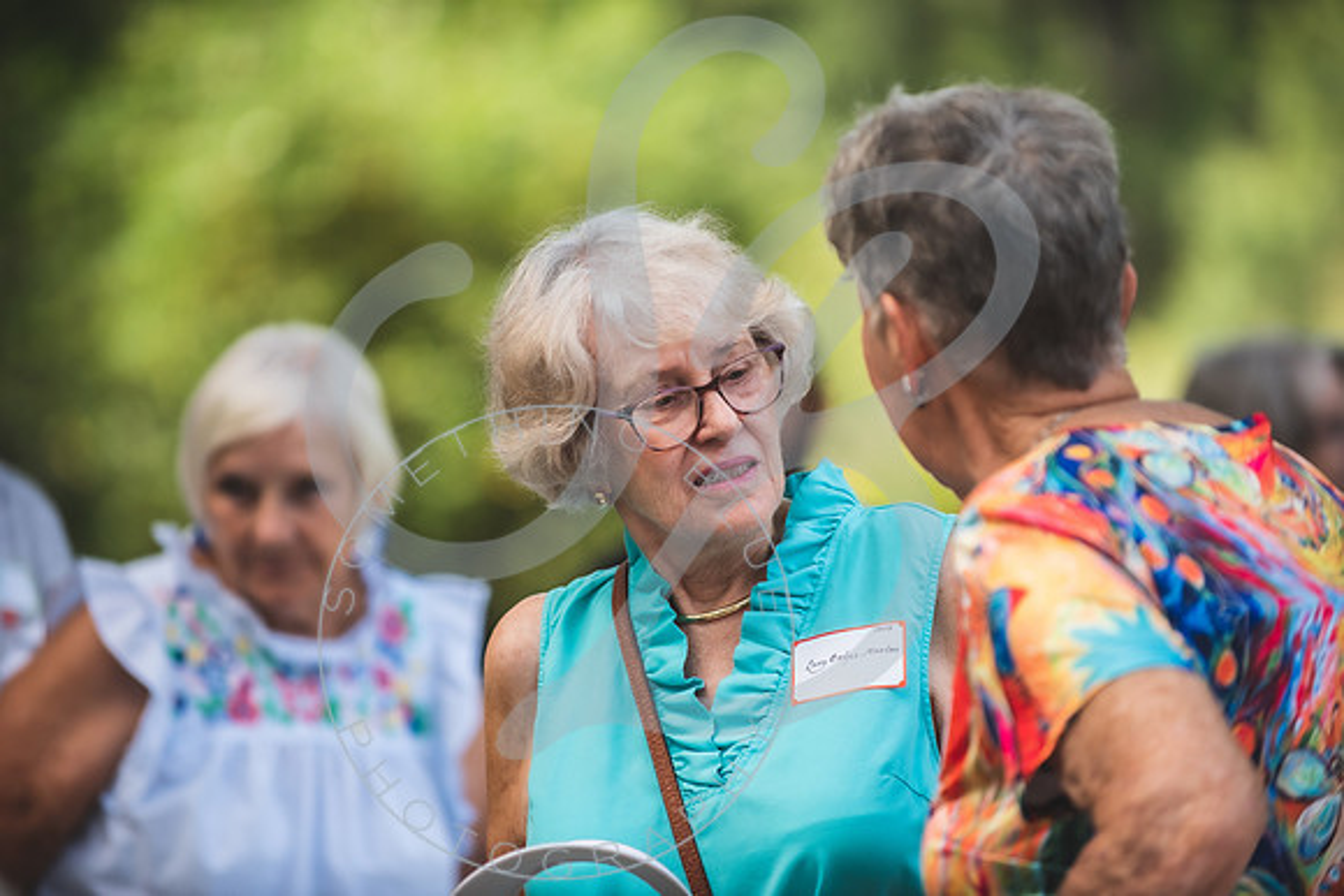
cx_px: 672
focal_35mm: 200
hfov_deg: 10.3
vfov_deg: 6.9
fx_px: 7468
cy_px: 448
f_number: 2.8
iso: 400
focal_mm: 200
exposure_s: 1/400
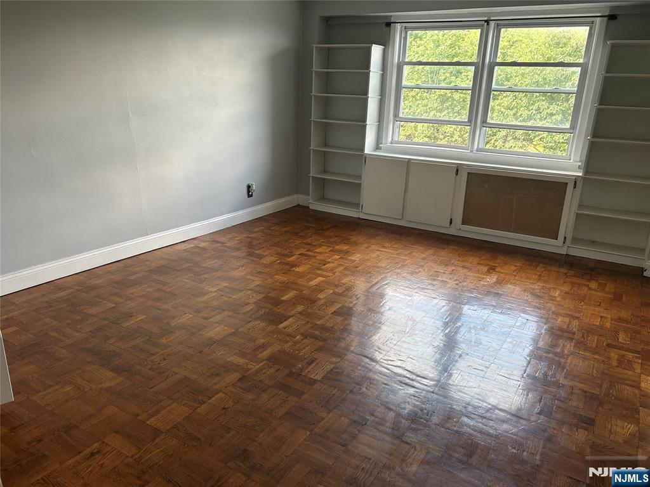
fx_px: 488
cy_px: 244
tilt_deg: -18.2
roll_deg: -2.6
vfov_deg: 53.1
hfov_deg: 67.3
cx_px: 325
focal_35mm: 26
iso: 80
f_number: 1.5
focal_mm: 5.7
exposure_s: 1/120
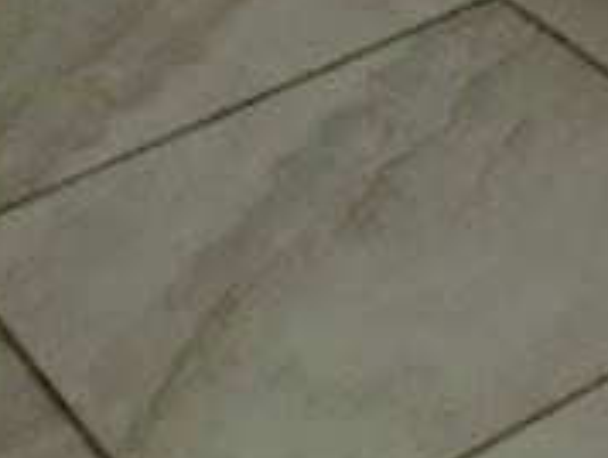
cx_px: 936
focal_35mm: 132
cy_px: -482
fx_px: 2322
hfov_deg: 13.9
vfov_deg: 10.3
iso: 160
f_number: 1.7
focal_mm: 6.3
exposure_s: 1/60
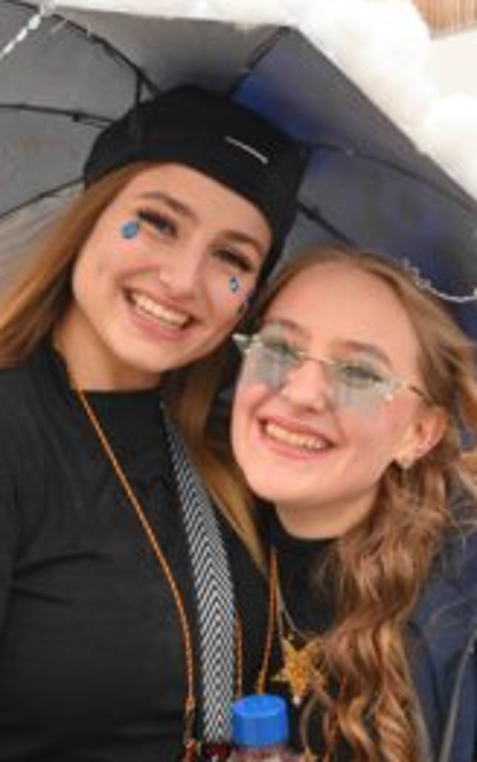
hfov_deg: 17.9
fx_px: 1517
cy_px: 384
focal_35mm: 73
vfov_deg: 28.2
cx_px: 230
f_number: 10
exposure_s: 1/400
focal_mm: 47
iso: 2500
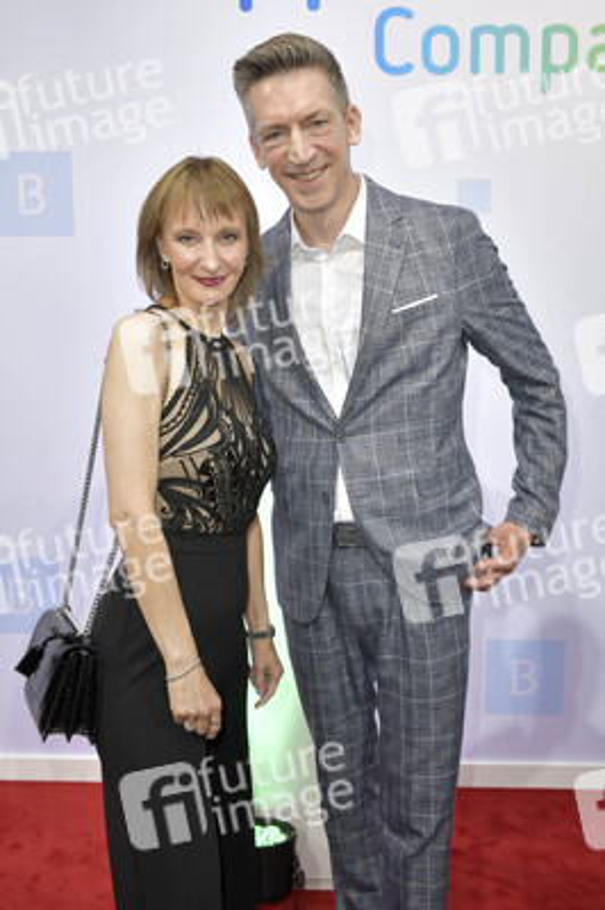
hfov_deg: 42.3
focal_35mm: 31
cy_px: 455
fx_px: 783
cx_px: 302
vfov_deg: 60.3
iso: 320
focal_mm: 31
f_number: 7.1
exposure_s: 1/160
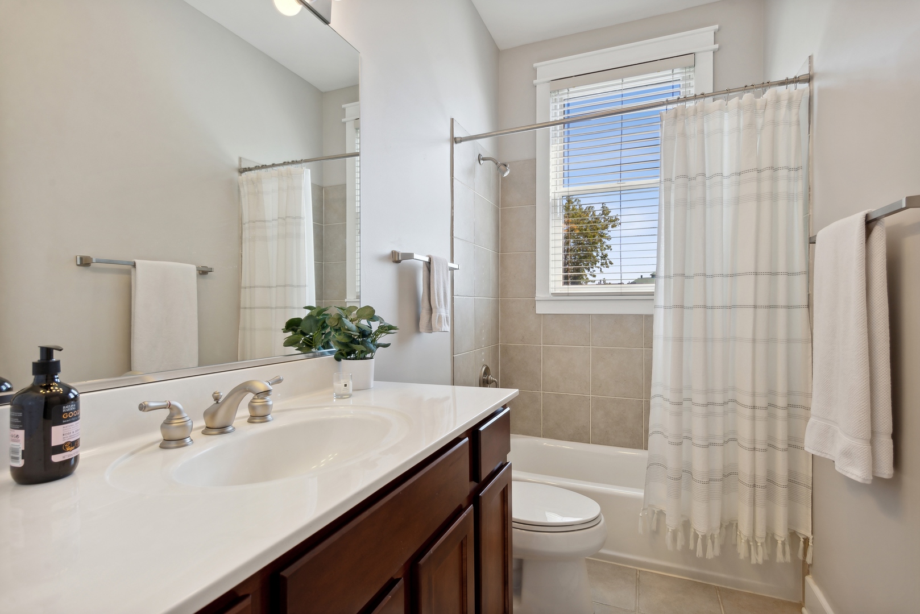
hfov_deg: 93.3
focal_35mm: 17
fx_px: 435
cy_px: 307
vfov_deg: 70.5
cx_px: 460
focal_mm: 17
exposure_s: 1/30
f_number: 8
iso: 200
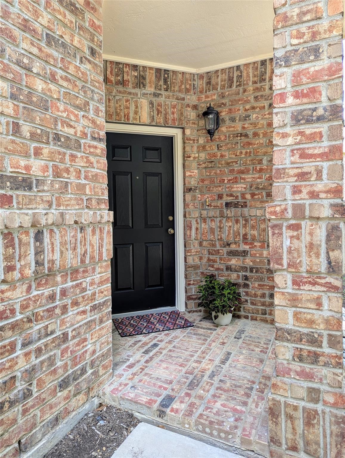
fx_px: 318
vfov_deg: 71.5
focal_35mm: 24
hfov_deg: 56.9
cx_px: 172
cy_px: 229
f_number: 1.85
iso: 39
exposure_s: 1/45.9
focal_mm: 6.81
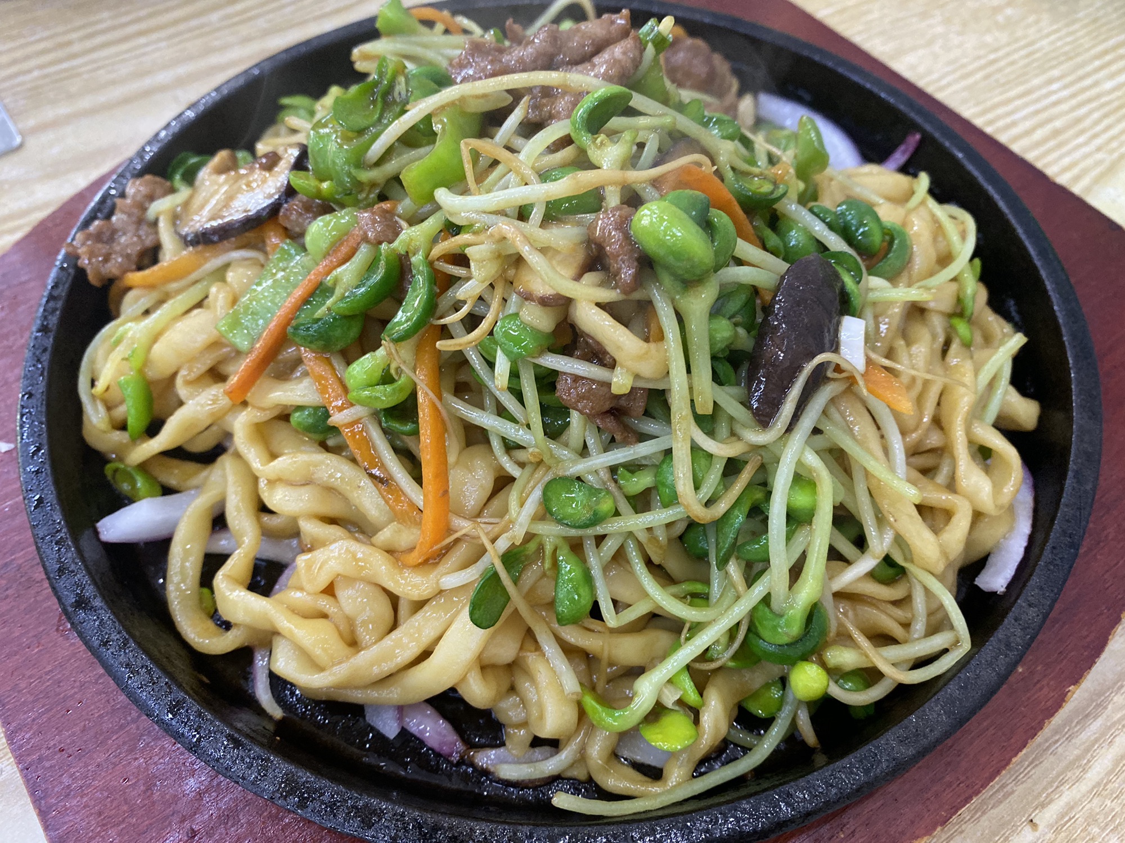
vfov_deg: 53.1
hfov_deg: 67.3
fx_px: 845
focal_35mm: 26
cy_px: 422
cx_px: 562
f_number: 1.8
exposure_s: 1/52
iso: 250
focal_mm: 4.25
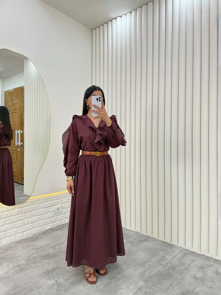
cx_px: 110
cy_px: 148
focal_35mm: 24
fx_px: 204
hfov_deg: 56.8
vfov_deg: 71.6
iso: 80
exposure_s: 1/209
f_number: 1.78
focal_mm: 6.76
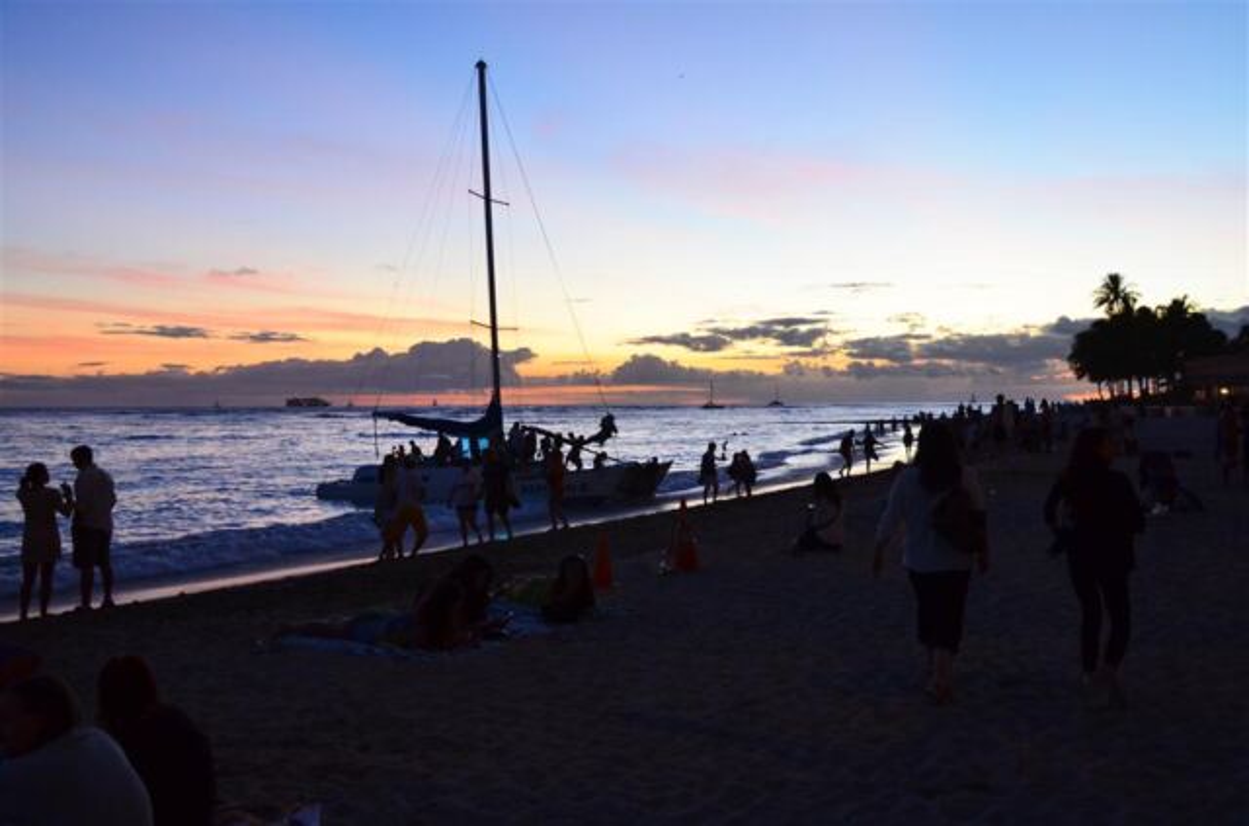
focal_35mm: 39
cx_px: 624
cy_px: 413
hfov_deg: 49.7
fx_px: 1349
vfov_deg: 34.0
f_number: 4
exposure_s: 1/60
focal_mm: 26
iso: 720
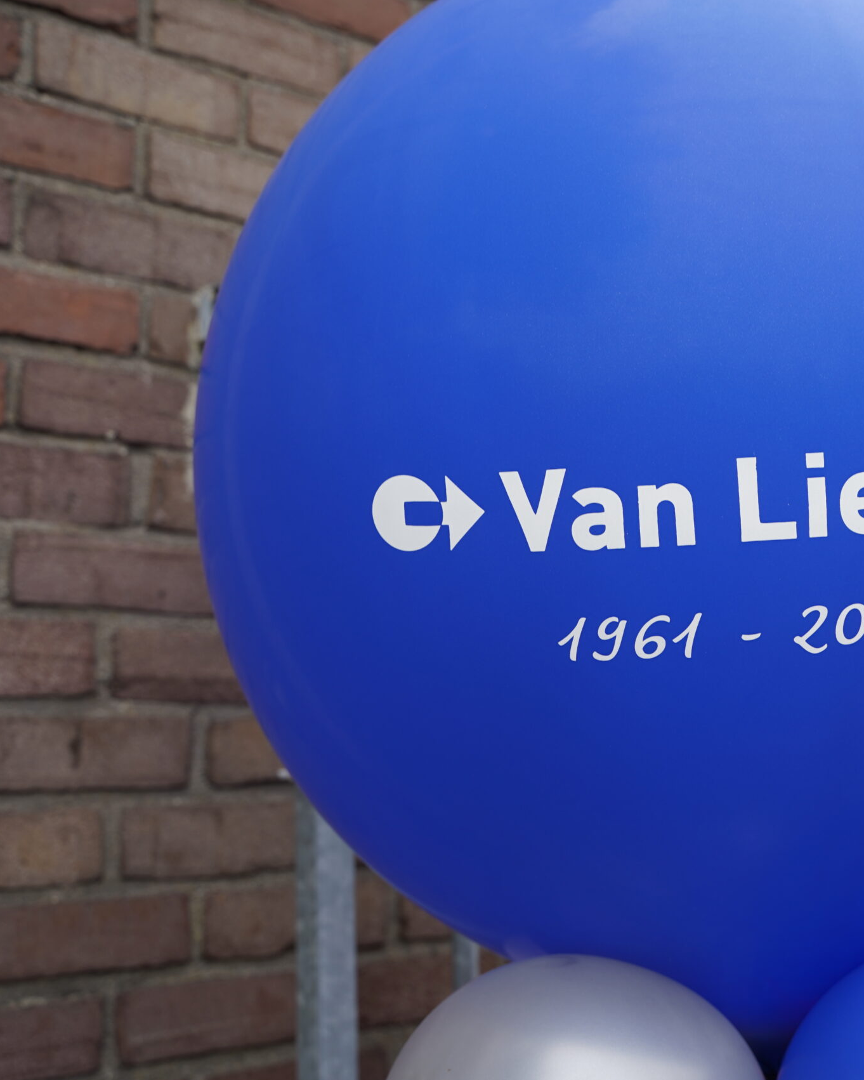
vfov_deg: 38.8
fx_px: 1534
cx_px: 707
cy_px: 539
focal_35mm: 48
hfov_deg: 30.6
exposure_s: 1/80
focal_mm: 34
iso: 100
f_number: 4.5
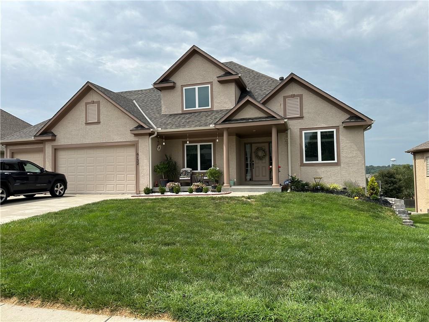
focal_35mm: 24
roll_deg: +1.2
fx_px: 297
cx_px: 214
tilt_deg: +2.6
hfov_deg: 71.6
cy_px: 161
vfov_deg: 56.8
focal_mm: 6.86
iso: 80
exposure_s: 1/6211
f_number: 1.78
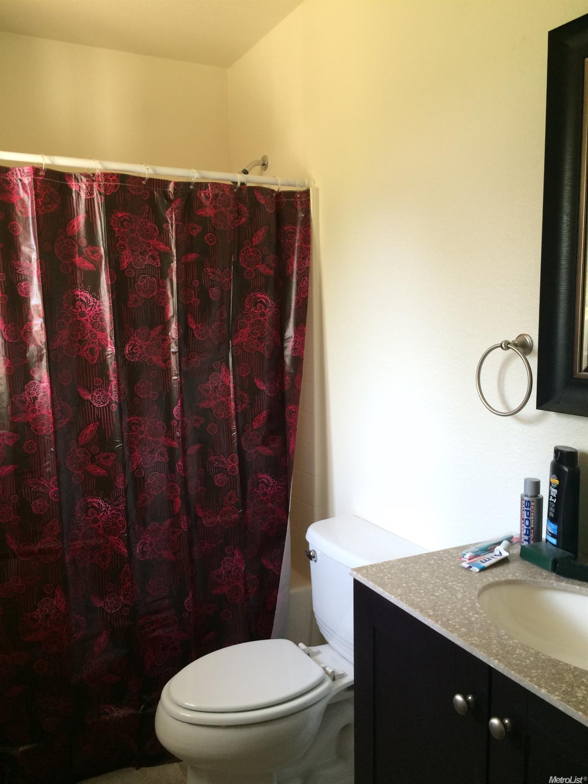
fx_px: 657
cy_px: 392
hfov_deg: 48.2
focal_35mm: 29
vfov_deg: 61.7
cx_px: 294
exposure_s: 1/30
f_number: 2.2
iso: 64
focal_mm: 4.15
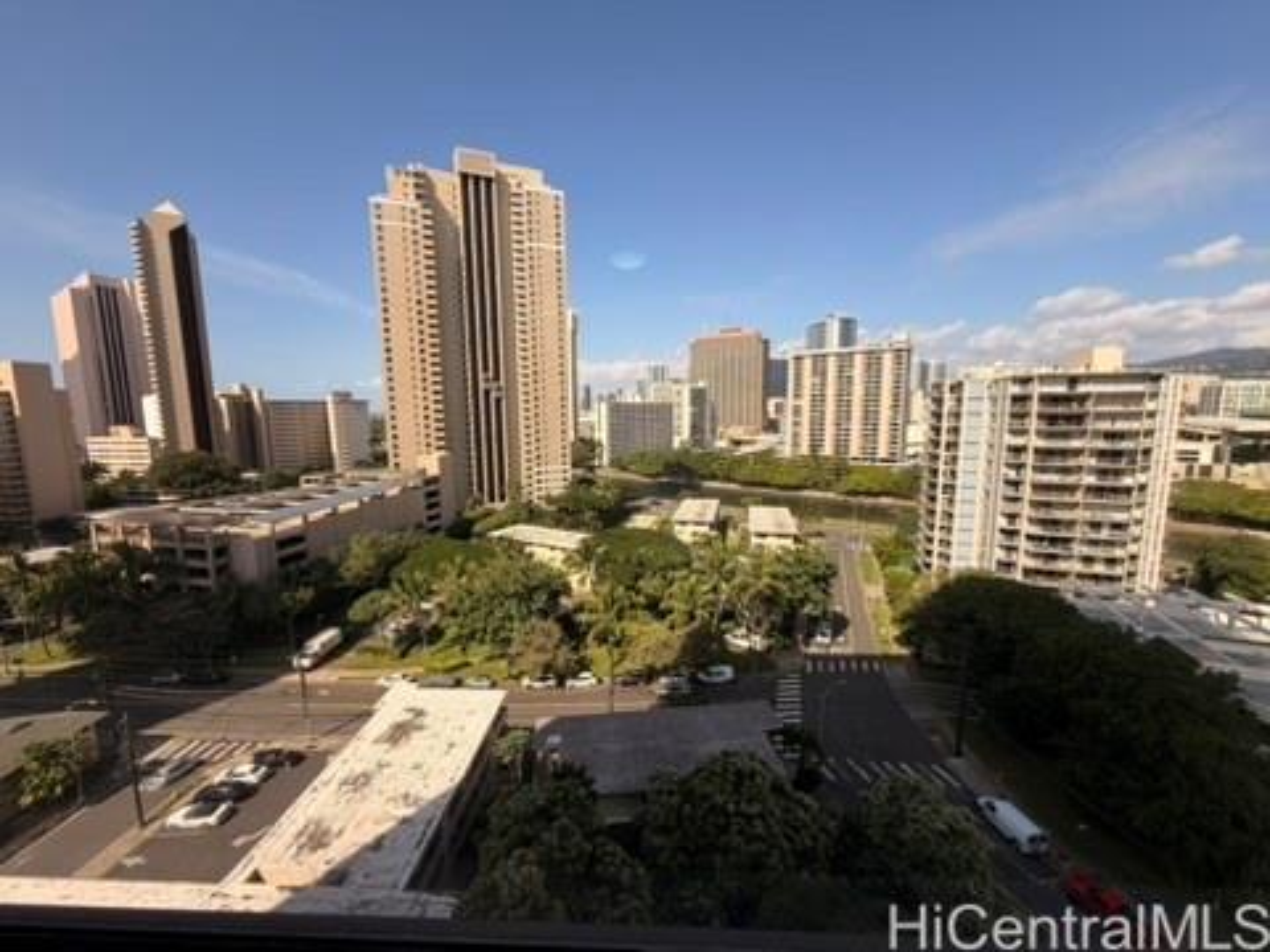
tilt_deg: -6.3
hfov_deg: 102.1
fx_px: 514
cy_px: 476
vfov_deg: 85.7
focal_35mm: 14
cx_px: 635
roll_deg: +2.3
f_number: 2.2
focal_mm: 2.22
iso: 40
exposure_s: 1/770
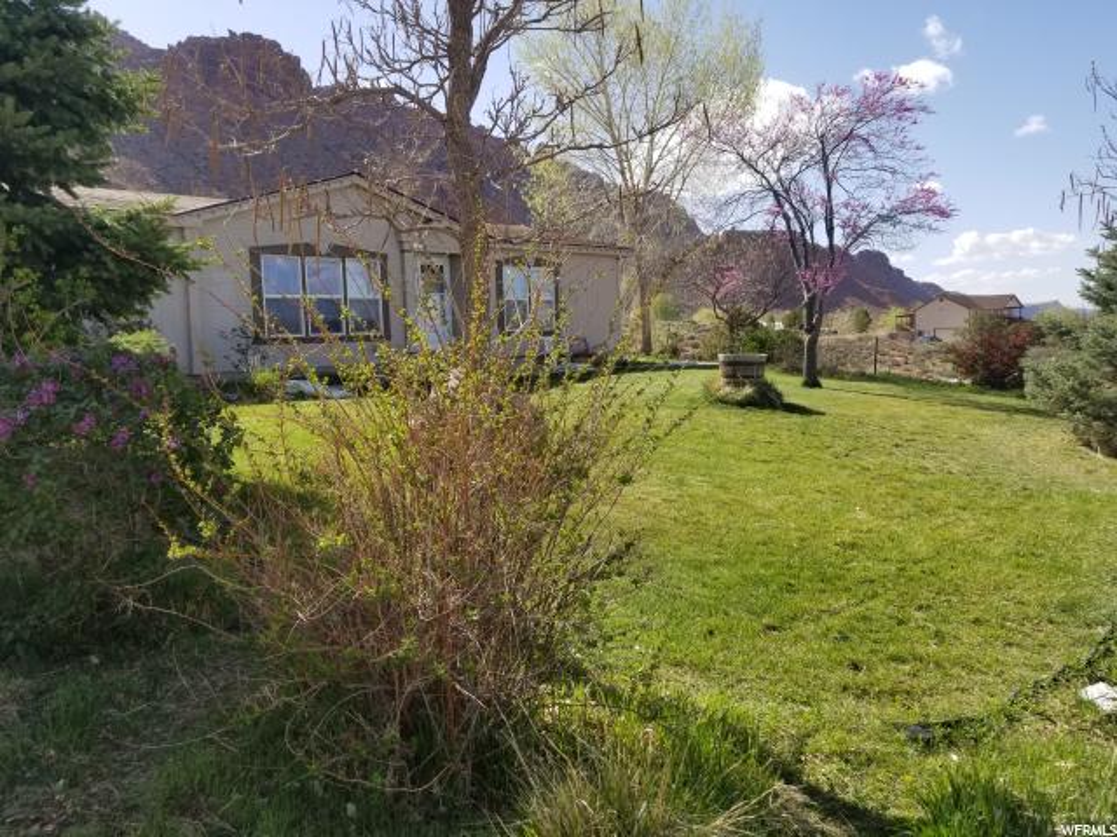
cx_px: 558
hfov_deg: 67.3
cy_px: 418
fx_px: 839
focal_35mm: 26
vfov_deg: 53.1
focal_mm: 4.25
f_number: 1.7
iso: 50
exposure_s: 1/1720
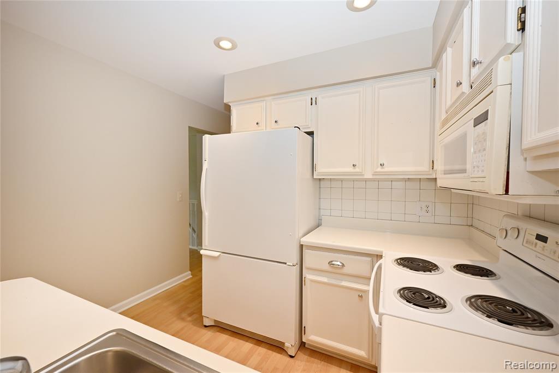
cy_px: 186
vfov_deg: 81.2
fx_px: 217
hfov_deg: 104.3
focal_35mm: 14
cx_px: 280
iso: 1000
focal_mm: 14
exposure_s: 1/60
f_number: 10
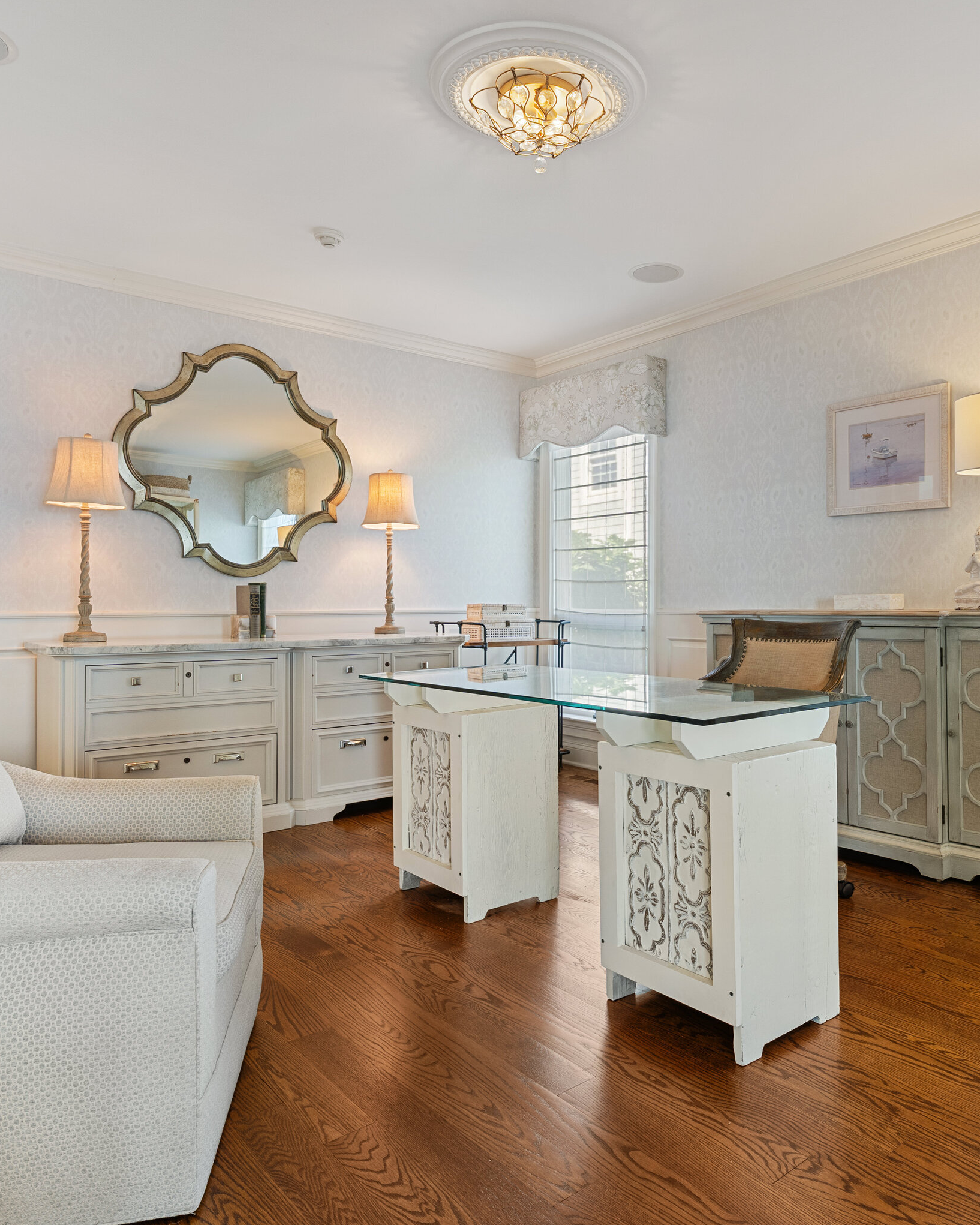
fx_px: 870
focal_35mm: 24
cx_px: 626
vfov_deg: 70.3
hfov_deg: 57.9
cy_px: 611
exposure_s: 1/5
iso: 320
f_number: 8
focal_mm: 17
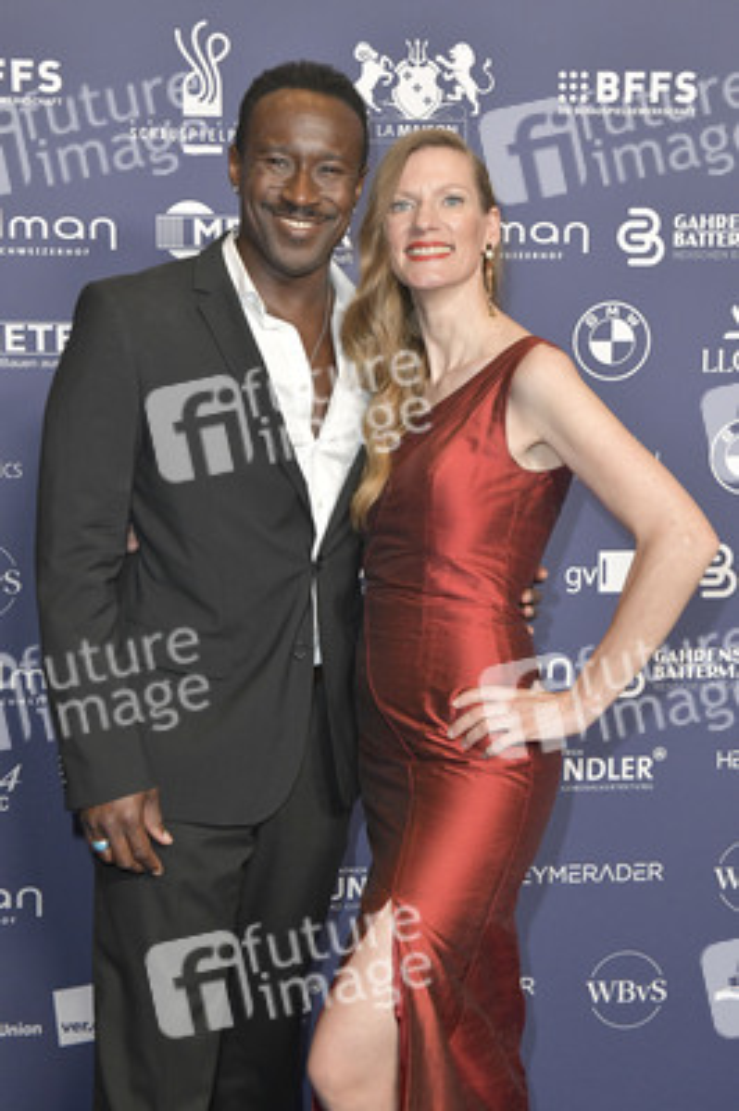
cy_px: 556
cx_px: 370
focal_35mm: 48
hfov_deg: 28.0
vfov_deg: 41.1
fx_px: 1480
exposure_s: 1/250
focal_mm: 48
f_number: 6.3
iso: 2000
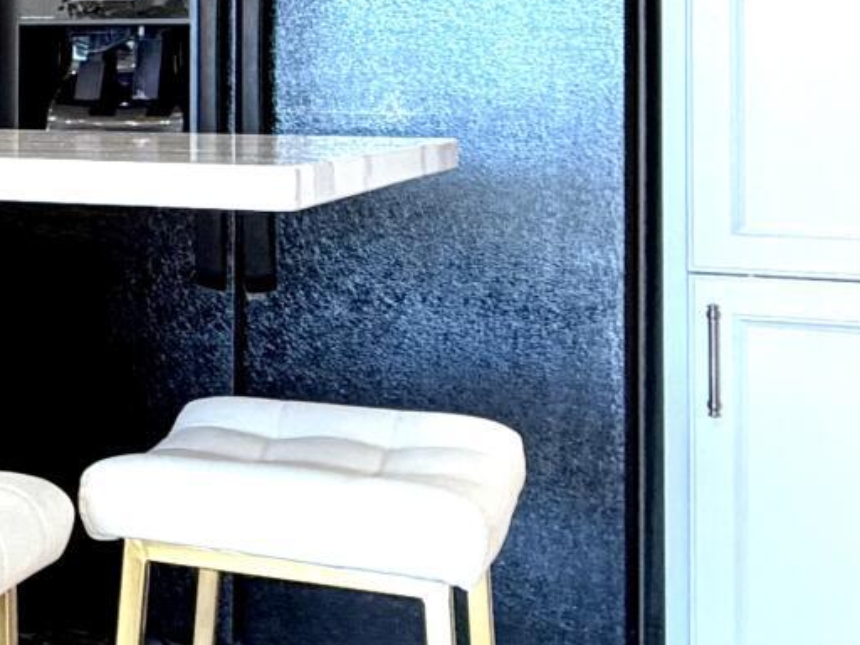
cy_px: 37
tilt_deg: +0.7
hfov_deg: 19.0
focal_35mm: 82
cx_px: -627
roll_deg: -1.1
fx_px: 2037
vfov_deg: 17.7
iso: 100
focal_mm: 2.22
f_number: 2.2
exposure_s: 1/120
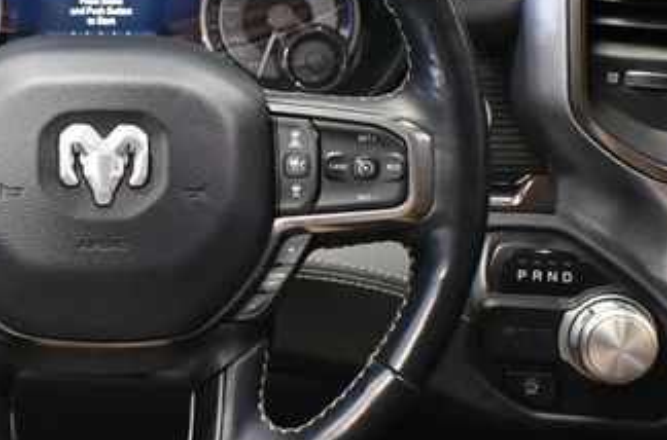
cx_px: 107
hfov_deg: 25.8
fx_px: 1422
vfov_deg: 17.6
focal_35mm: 77
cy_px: 174
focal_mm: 26
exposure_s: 1/60
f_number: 4.5
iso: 11400
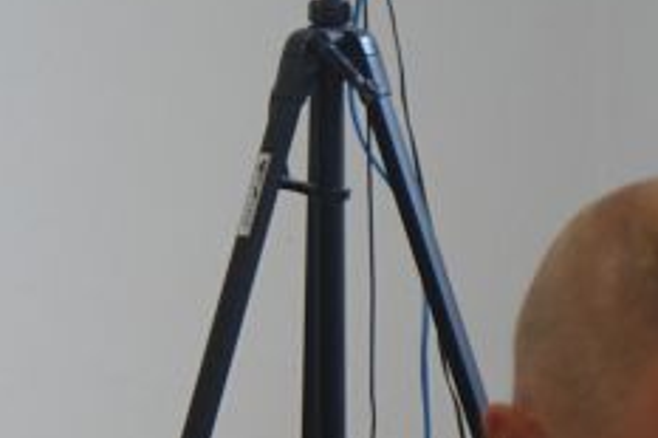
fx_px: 7543
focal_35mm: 413
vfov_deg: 3.3
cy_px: 654
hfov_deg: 4.9
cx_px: -460
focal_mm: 34.62
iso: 320
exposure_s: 1/100
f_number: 2.8
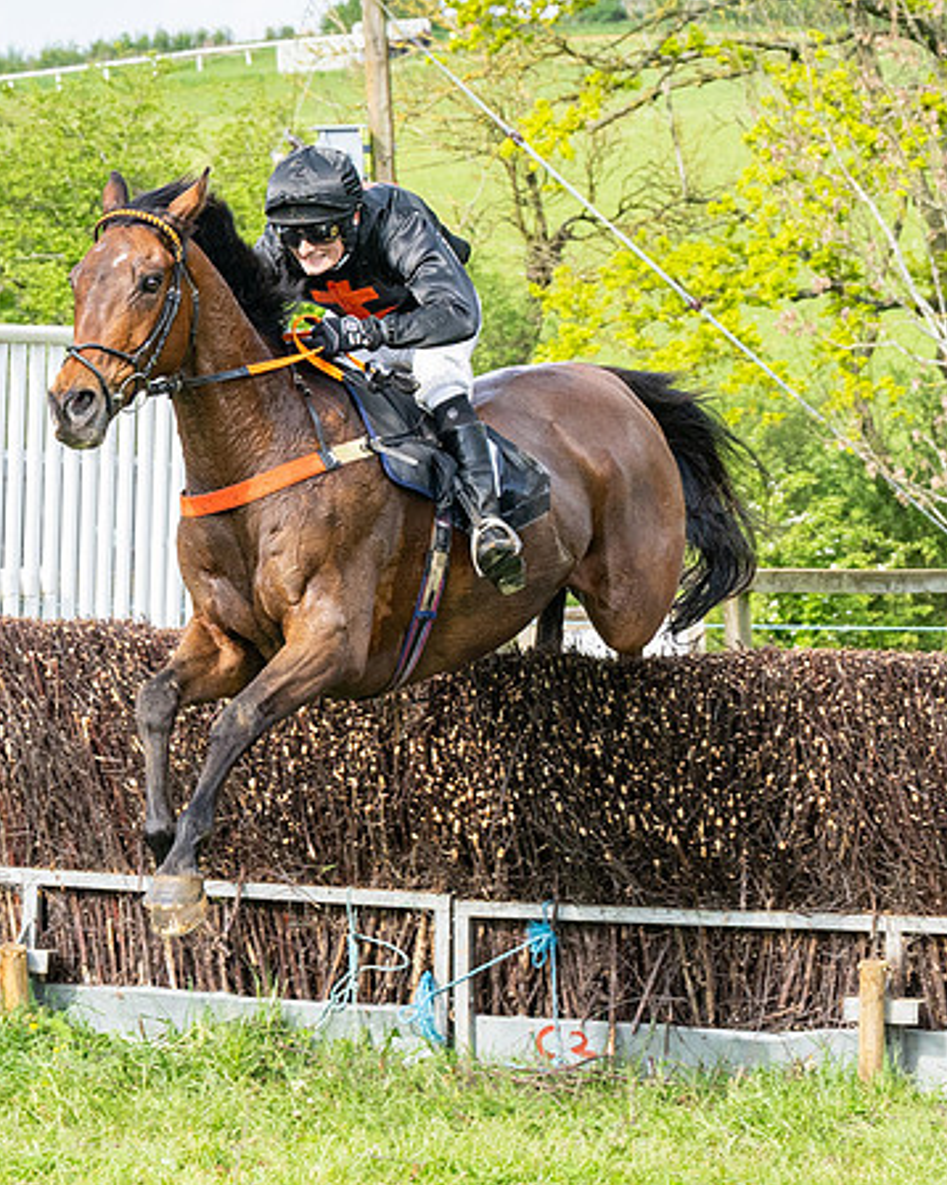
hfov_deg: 6.4
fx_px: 8484
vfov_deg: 8.0
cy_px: 502
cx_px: 340
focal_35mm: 242
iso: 400
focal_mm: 70
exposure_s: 1/1000
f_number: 5.6
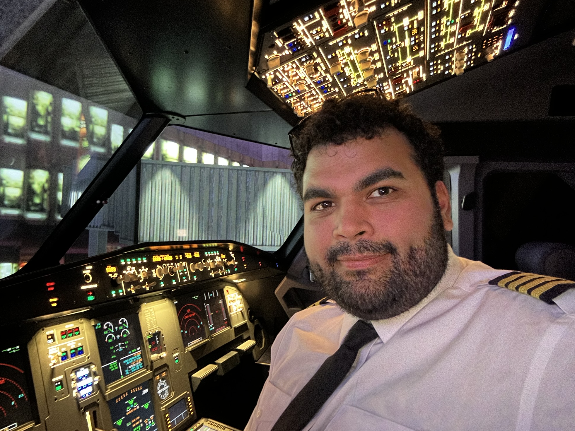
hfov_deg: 71.6
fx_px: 399
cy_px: 209
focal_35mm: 24
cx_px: 276
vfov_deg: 56.8
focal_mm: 2.69
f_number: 1.9
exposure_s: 1/8
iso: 1000
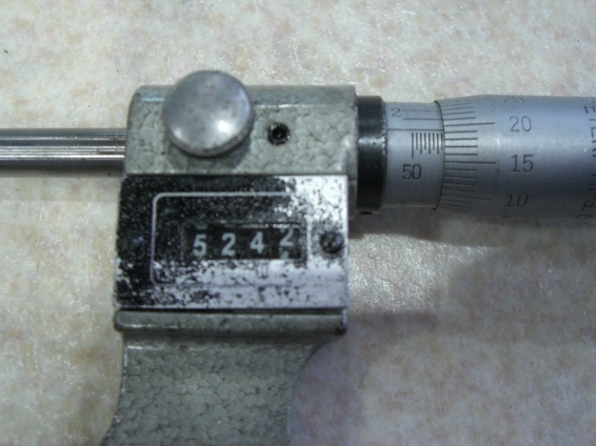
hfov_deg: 43.9
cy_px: 198
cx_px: 294
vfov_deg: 33.5
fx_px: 740
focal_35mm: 43
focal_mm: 6.2
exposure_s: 1/80
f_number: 2.7
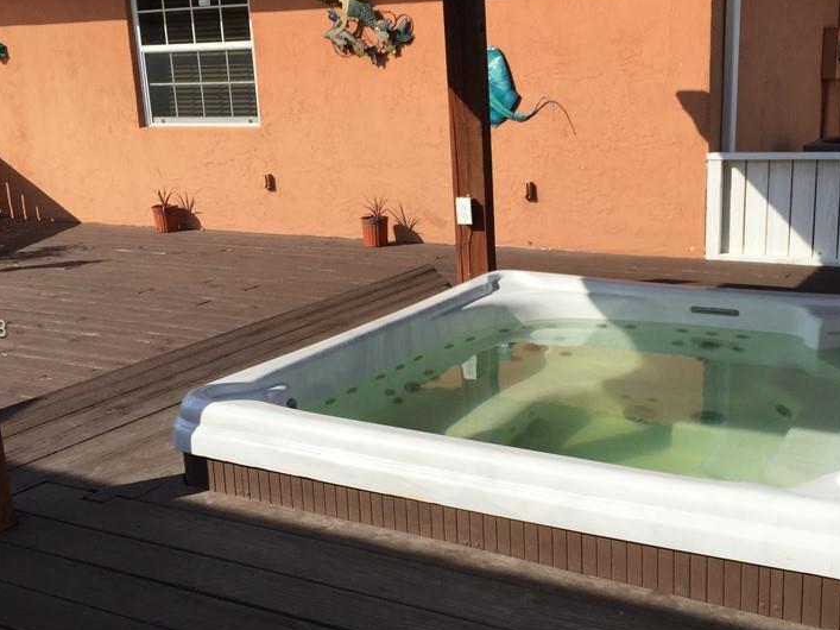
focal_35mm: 42
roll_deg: +1.4
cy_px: 330
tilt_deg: -16.1
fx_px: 1019
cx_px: 492
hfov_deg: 44.6
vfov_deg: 34.3
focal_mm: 4.15
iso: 32
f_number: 2.2
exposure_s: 1/3049
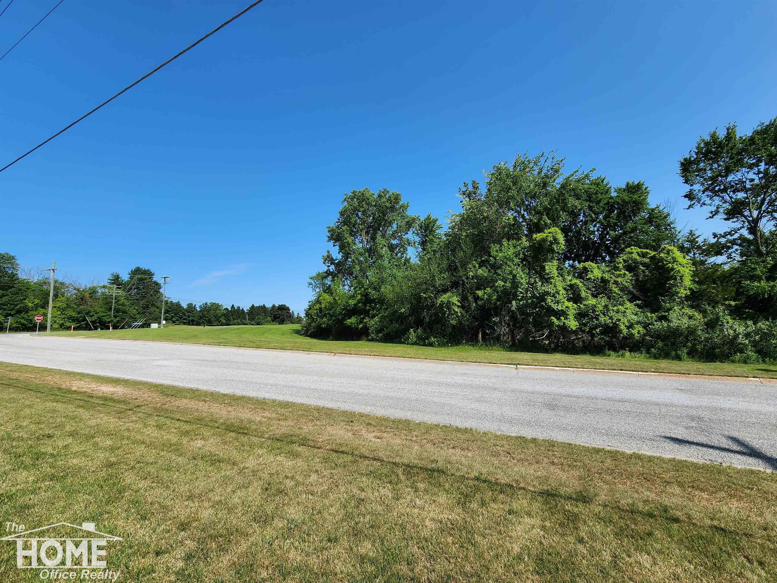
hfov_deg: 106.2
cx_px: 388
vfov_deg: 89.9
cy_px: 292
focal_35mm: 13
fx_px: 292
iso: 50
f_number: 2.2
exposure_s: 1/2032
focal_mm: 2.2
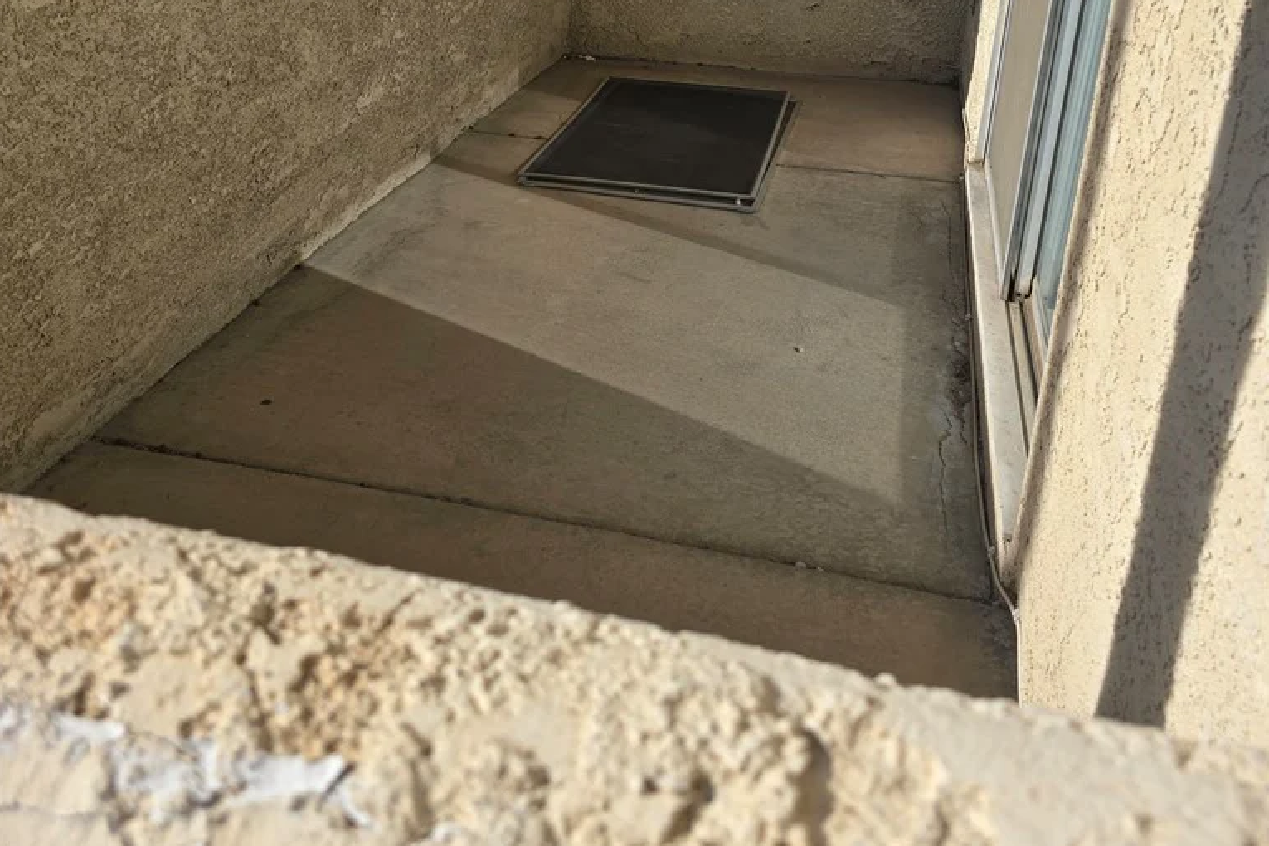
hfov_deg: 58.7
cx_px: 634
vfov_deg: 39.1
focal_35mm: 32
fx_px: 1128
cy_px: 138
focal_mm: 6.3
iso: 12
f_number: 1.7
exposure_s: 1/907
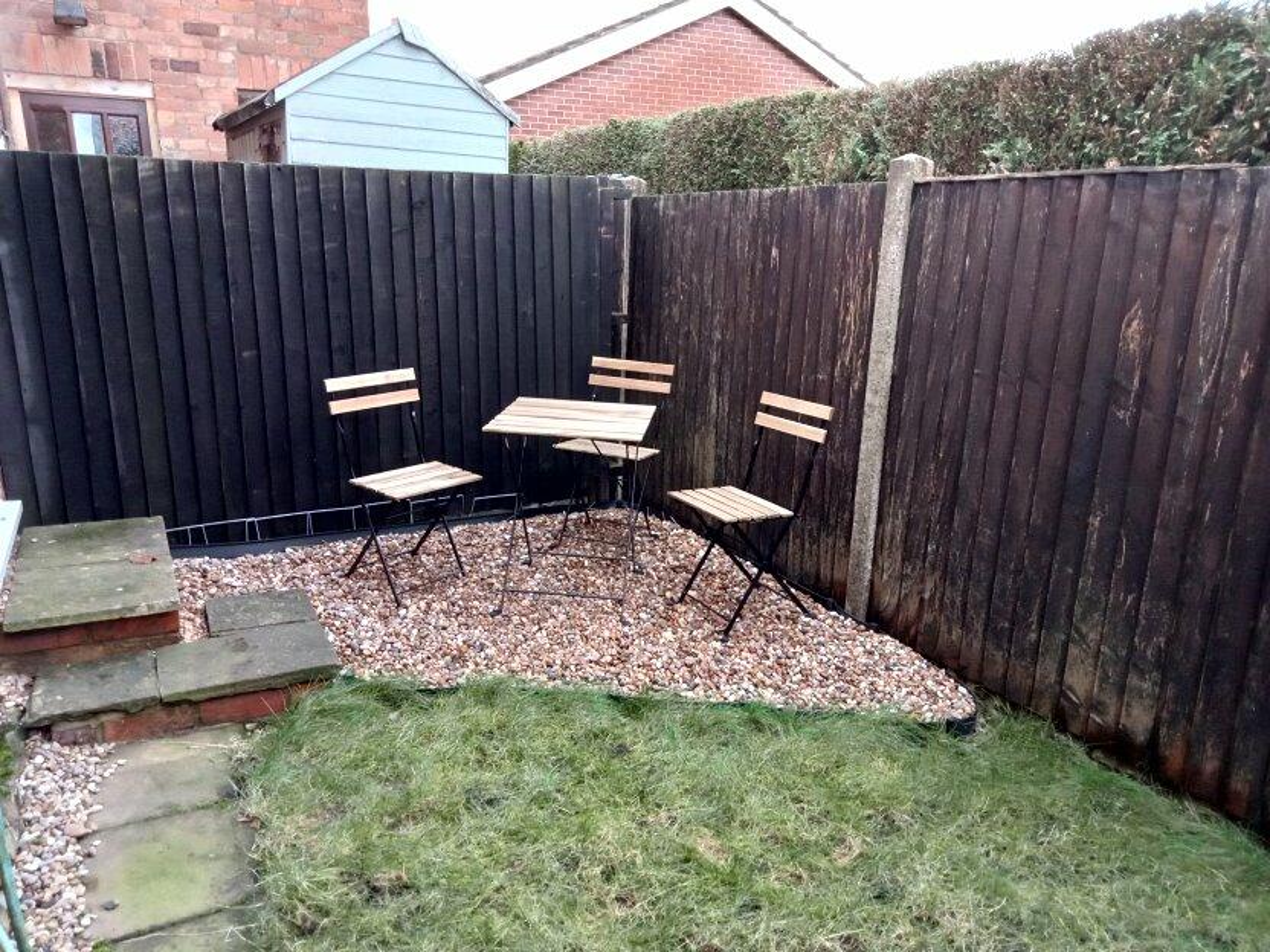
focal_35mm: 28
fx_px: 1027
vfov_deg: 49.7
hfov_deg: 63.4
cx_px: 635
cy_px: 476
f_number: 2.2
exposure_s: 1/33.3
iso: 520
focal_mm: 3.46
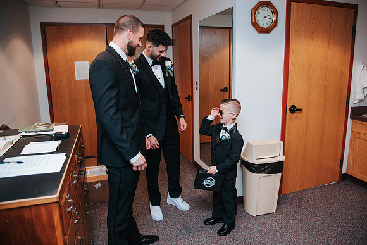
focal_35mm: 25
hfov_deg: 70.5
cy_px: 115
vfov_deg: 50.5
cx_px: 194
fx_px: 259
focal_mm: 24
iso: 800
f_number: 4
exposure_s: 1/200
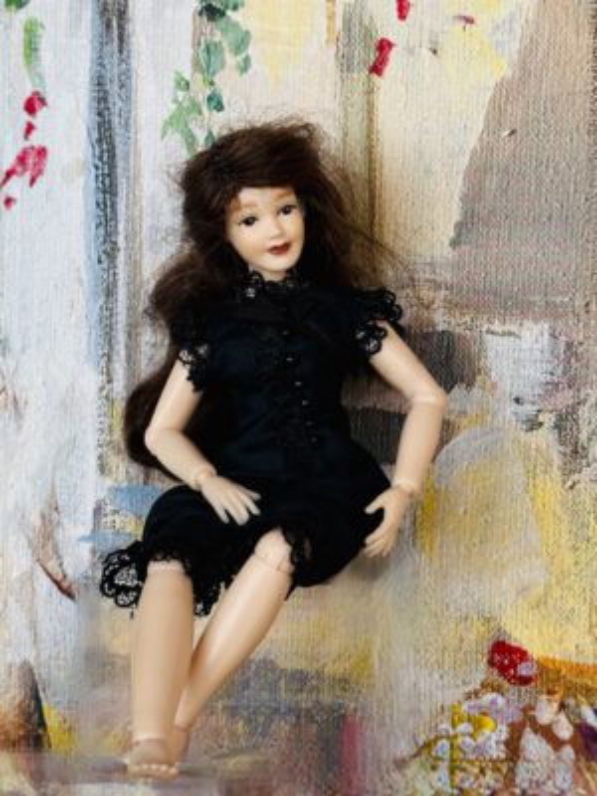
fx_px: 1104
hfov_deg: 30.3
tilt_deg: -12.0
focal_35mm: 48
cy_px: 398
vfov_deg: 39.7
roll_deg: -0.3
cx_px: 298
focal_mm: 6.86
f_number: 1.78
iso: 64
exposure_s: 1/351
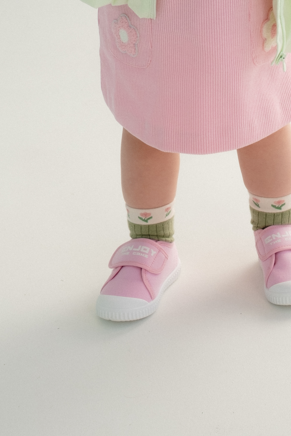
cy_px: -78
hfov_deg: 10.5
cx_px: 219
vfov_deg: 15.2
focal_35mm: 130
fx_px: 1576
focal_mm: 35
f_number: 5.6
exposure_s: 1/160
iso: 160
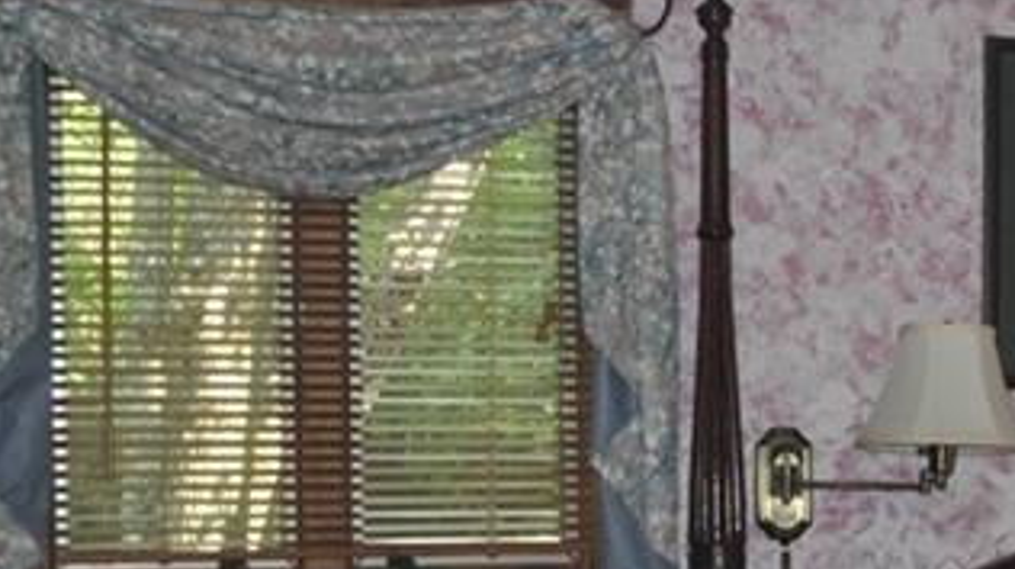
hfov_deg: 18.0
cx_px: 1278
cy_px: 593
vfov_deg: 10.7
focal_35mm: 112
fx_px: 3011
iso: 800
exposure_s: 1/60
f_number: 3.8
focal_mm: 22
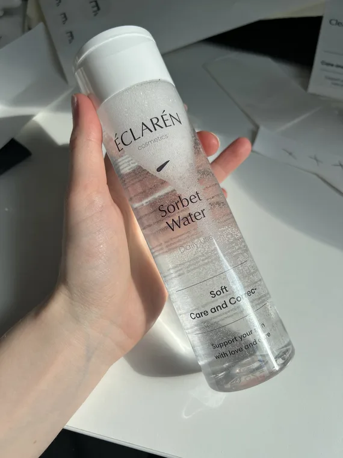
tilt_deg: -61.8
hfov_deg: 53.1
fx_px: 344
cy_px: 229
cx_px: 172
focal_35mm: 26
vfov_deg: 67.3
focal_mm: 5.7
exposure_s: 1/1311
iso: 50
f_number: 1.5
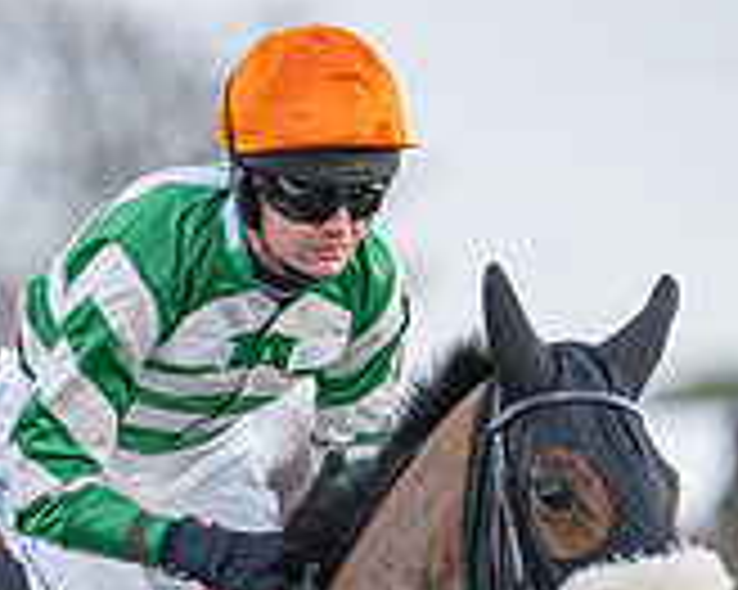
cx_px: 110
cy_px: 640
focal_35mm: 1543
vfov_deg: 1.0
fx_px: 33682
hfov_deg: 1.3
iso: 800
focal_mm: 400
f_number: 5
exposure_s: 1/1250
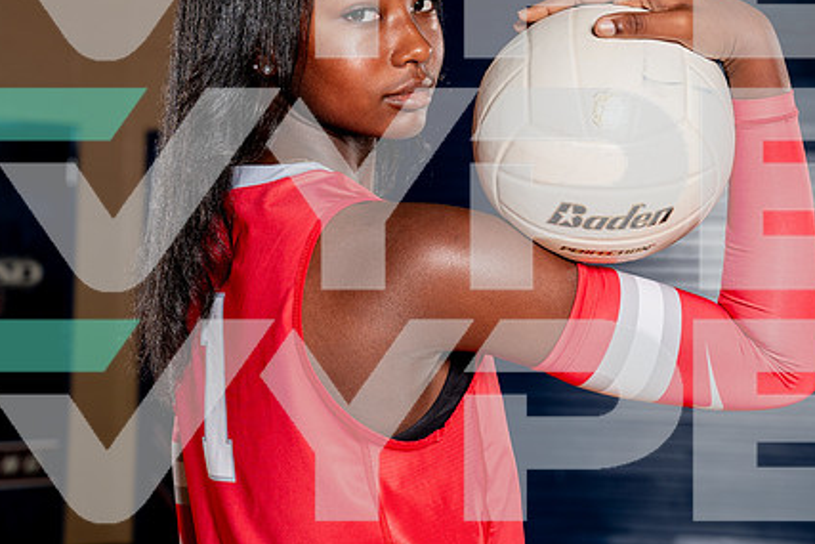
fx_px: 2151
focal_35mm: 95
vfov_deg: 14.4
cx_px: 433
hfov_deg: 21.4
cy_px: 190
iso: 200
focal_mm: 70
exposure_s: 1/250
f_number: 5.6
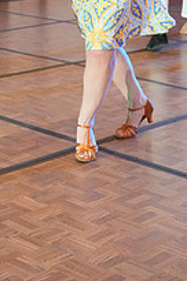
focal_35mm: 105
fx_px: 818
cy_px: -81
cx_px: 10
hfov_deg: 12.9
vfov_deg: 18.2
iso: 12800
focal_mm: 37
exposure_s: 1/400
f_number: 4
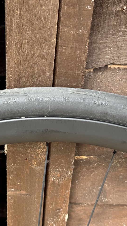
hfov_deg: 17.1
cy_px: 113
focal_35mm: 70
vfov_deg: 30.1
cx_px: 25
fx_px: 419
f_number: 1.78
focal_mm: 6.76
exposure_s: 1/121
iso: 80
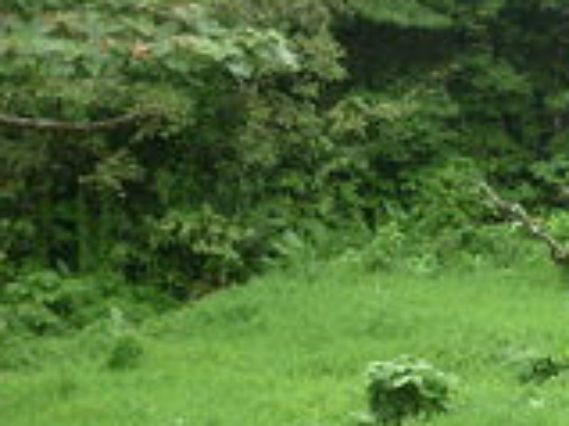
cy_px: 319
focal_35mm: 132
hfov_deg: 14.5
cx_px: 664
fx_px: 2168
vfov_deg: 11.2
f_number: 2.8
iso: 80
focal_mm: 5.5
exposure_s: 1/250
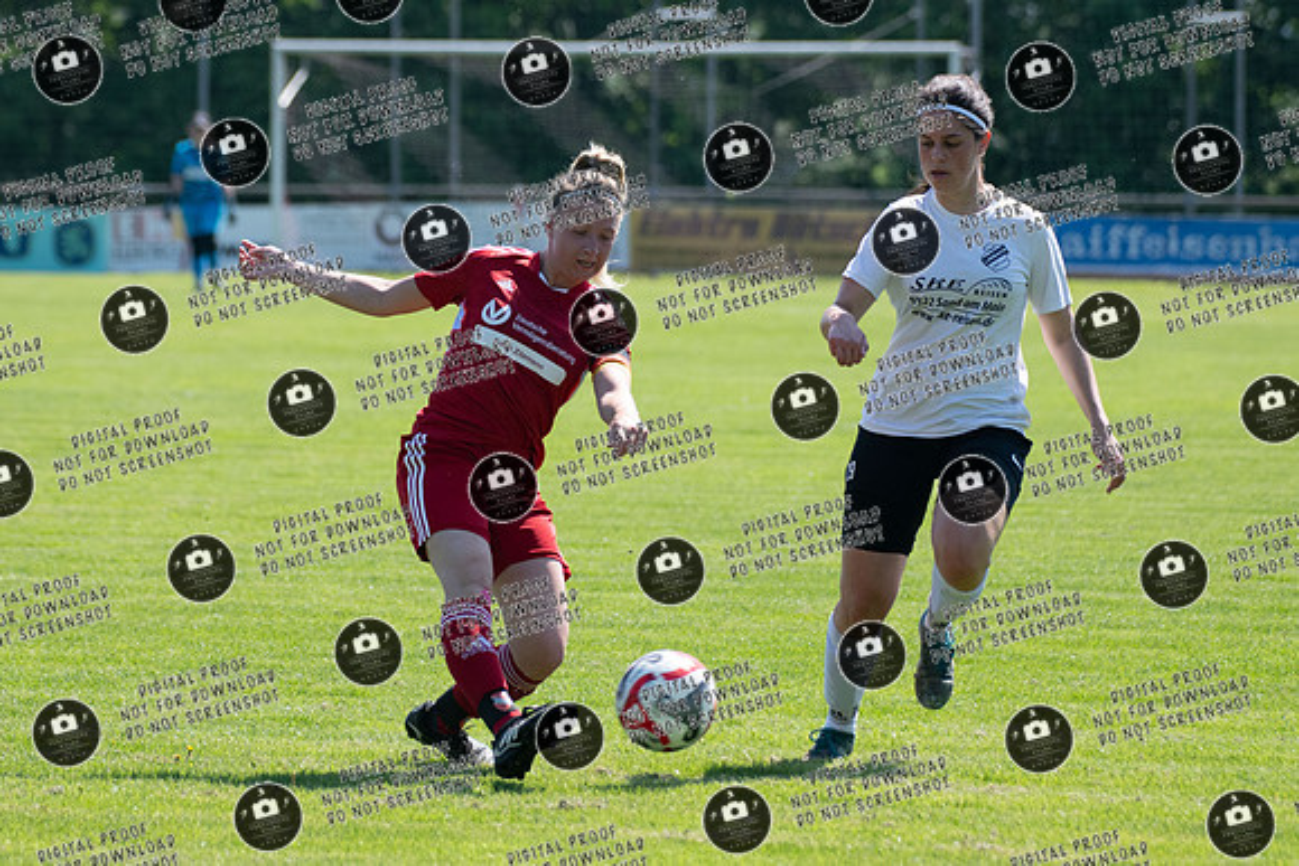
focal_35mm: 284
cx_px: 527
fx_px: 10241
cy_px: 339
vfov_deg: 4.8
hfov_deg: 7.3
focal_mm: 200
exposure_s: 1/1600
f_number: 5.6
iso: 560
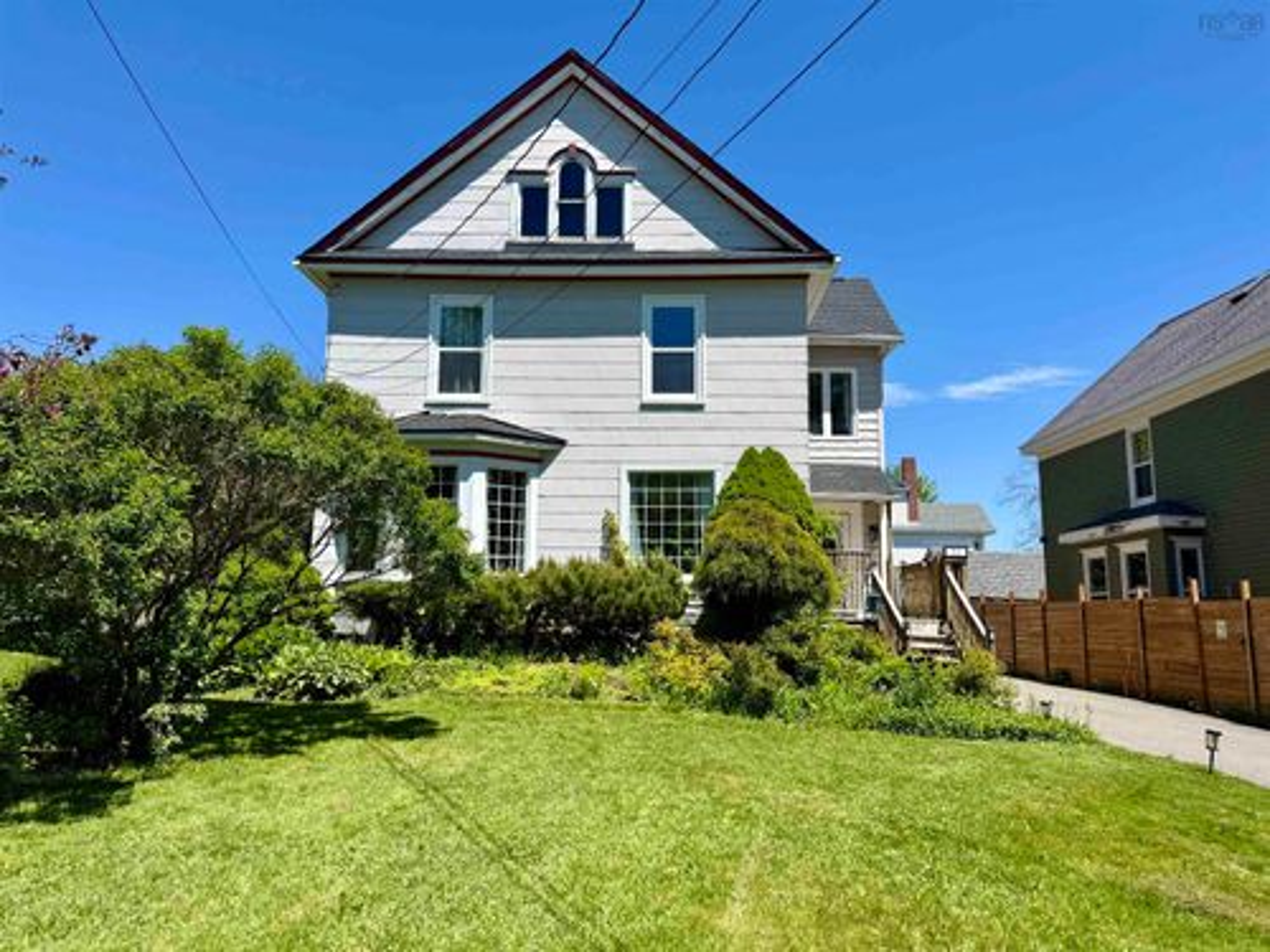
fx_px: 881
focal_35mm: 24
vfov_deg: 56.8
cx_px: 635
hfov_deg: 71.6
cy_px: 476
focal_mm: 6.76
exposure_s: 1/4167
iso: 80
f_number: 1.78
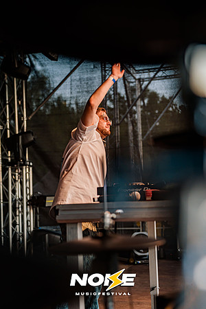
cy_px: 154
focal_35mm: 55
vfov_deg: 36.2
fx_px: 472
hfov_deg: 24.6
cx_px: 103
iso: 250
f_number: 2.5
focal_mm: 55
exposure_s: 1/160
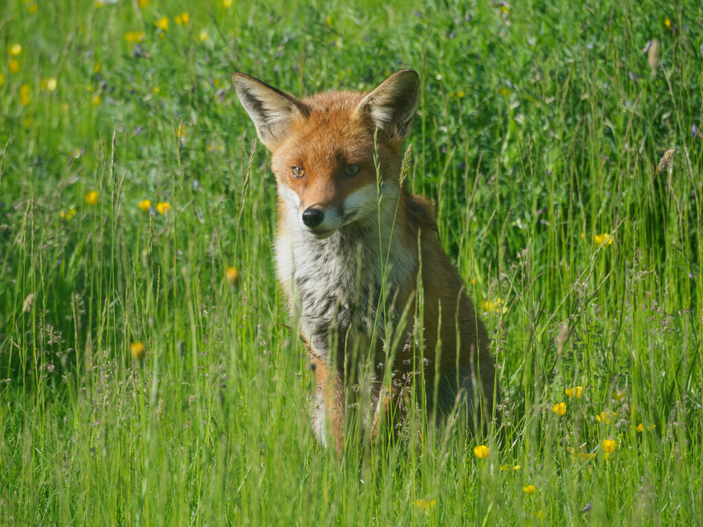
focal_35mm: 483
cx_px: 352
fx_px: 9809
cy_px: 264
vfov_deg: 3.1
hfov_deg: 4.1
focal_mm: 240
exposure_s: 1/320
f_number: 6.4
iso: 200
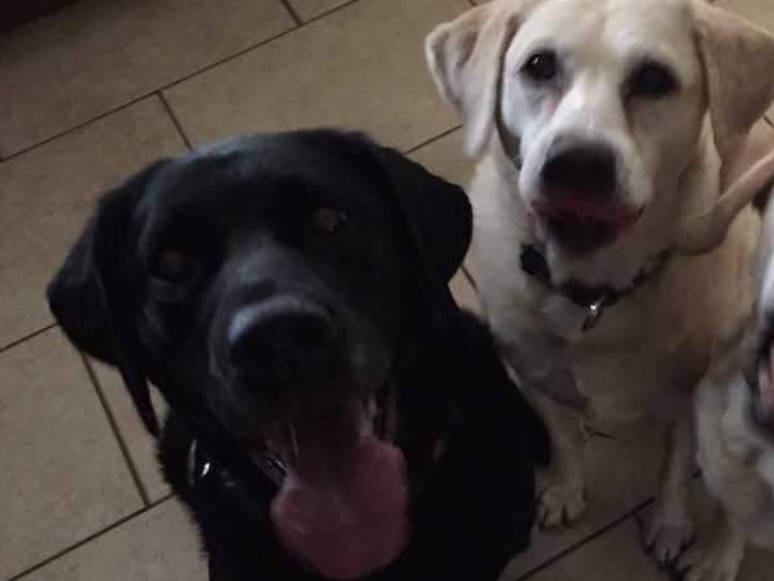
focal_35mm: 49
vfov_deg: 29.6
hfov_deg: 37.9
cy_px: 369
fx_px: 1096
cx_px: 585
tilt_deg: -62.5
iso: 500
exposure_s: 1/15
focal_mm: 4.15
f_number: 2.2
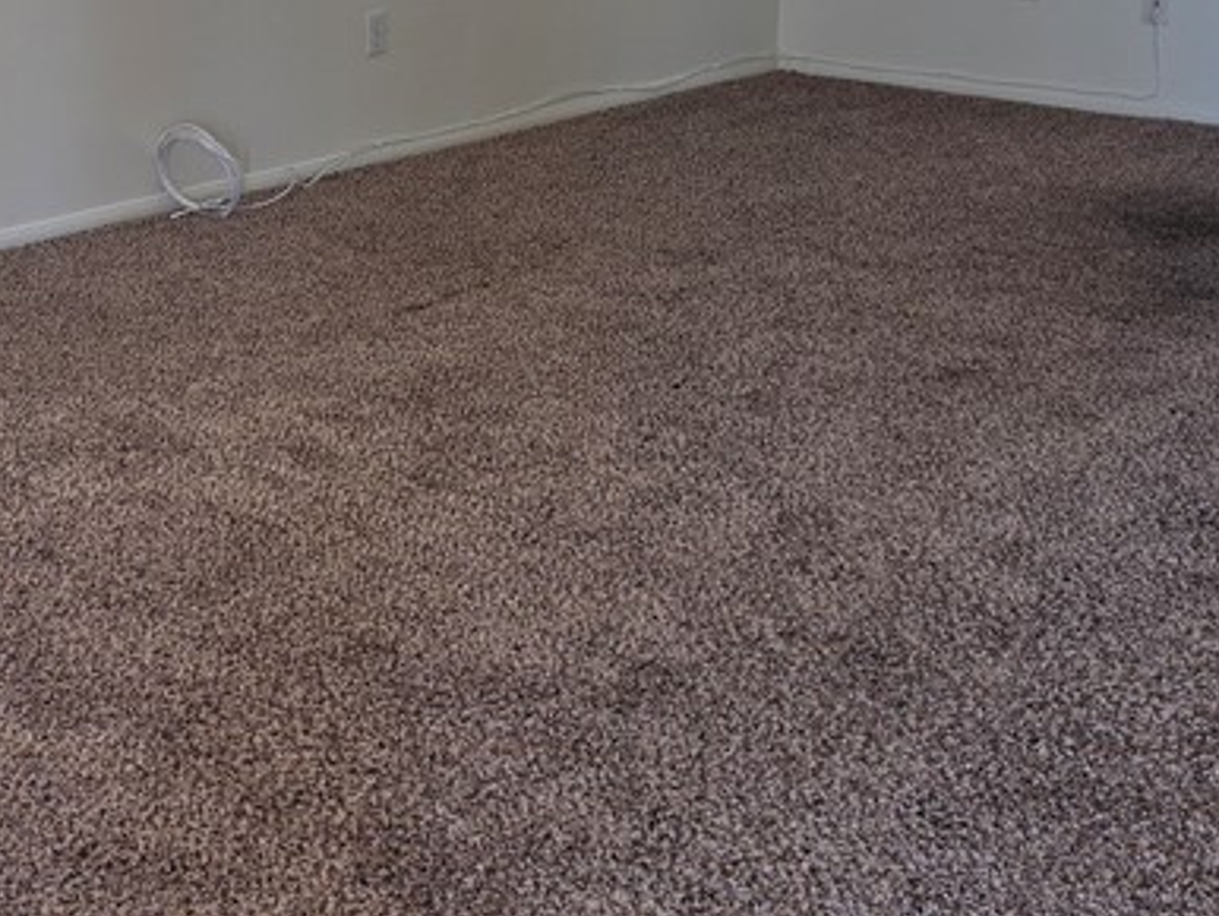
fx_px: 2149
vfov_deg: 23.6
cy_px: 148
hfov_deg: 29.7
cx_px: 16
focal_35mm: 61
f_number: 1.4
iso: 64
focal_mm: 6.5
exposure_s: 1/180
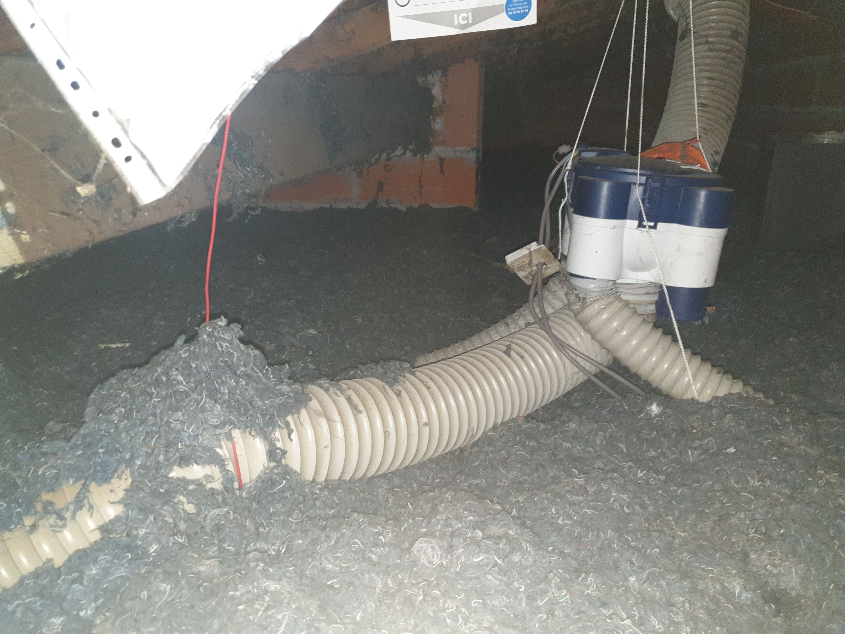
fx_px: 635
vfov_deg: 53.1
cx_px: 422
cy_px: 317
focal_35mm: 26
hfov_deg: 67.3
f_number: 1.5
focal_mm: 4.3
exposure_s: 1/10
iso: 160
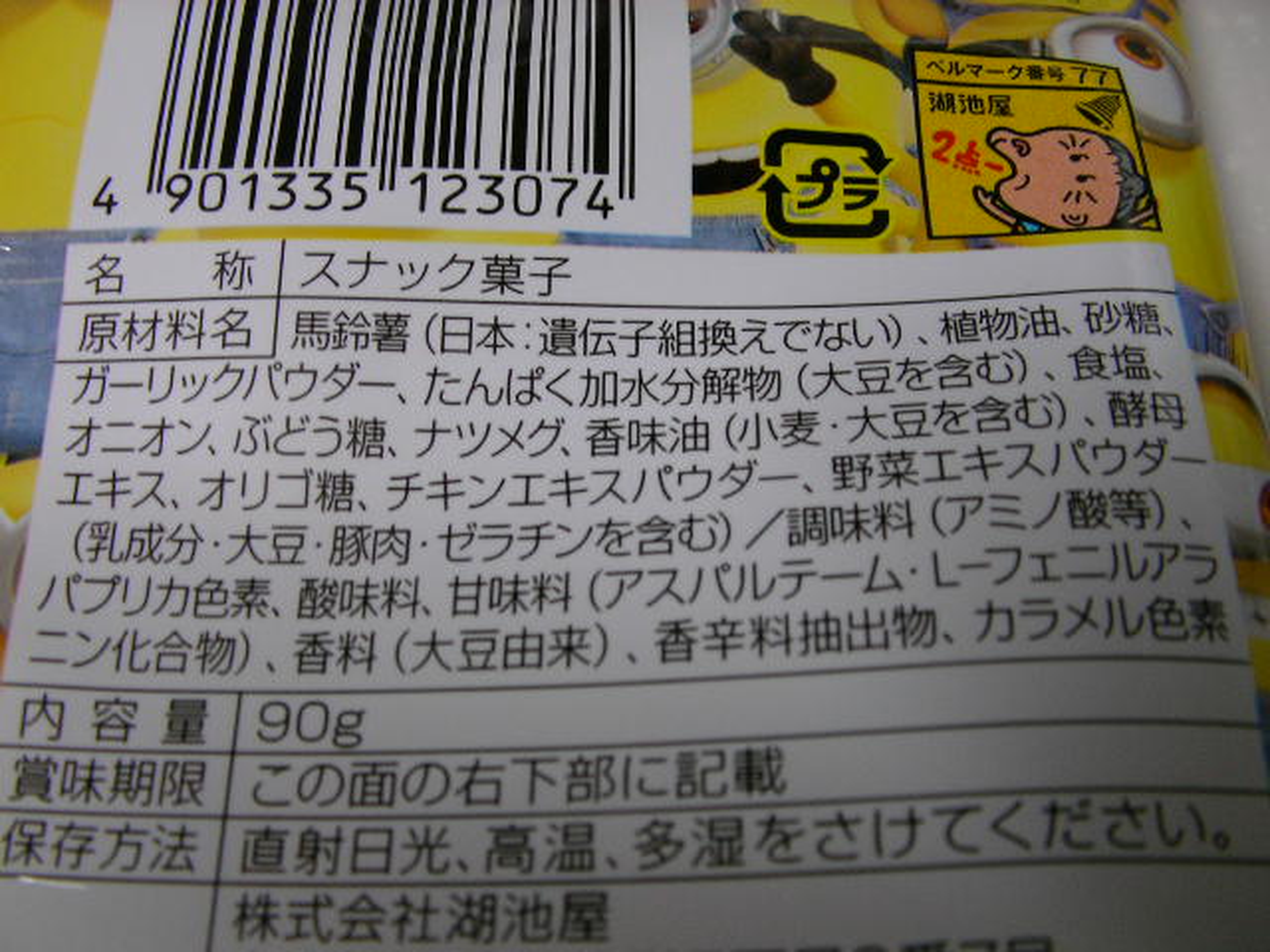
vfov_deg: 37.7
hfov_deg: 49.0
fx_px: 1394
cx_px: 635
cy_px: 476
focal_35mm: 38
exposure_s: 1/26.1
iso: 100
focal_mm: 5.8
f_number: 3.5
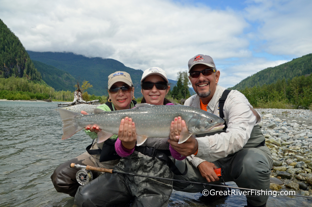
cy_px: 104
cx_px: 156
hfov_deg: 67.5
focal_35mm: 27
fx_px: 234
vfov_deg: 47.7
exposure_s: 1/800
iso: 800
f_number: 14
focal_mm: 18
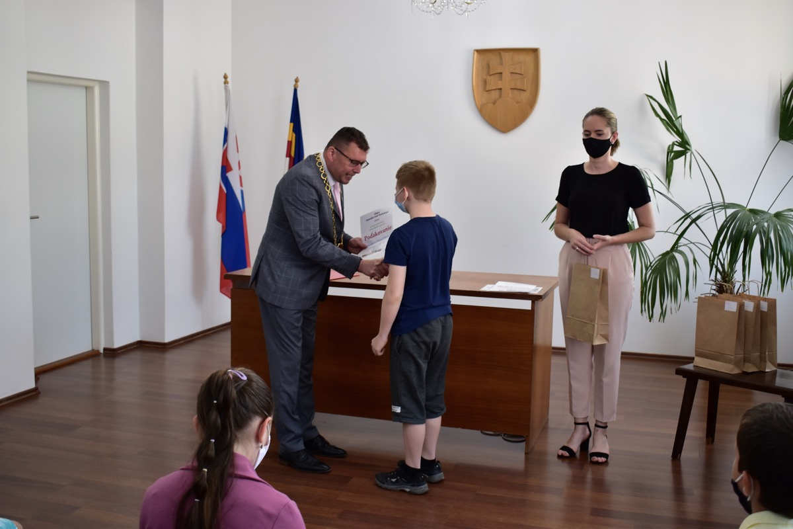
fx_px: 892
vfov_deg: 33.0
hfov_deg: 47.9
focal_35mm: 40
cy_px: 264
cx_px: 396
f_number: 4
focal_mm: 27
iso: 560
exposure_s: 1/40
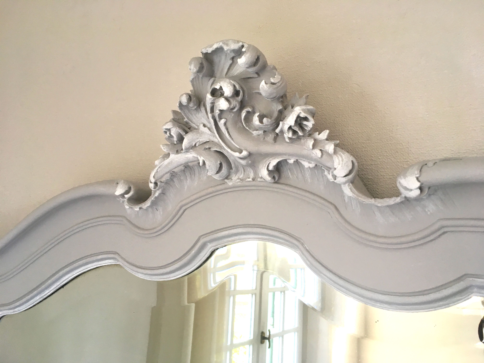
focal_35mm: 29
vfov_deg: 48.2
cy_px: 182
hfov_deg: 61.7
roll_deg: -0.6
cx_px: 242
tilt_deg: +5.0
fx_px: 405
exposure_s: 1/33
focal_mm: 4.15
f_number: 2.2
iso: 32
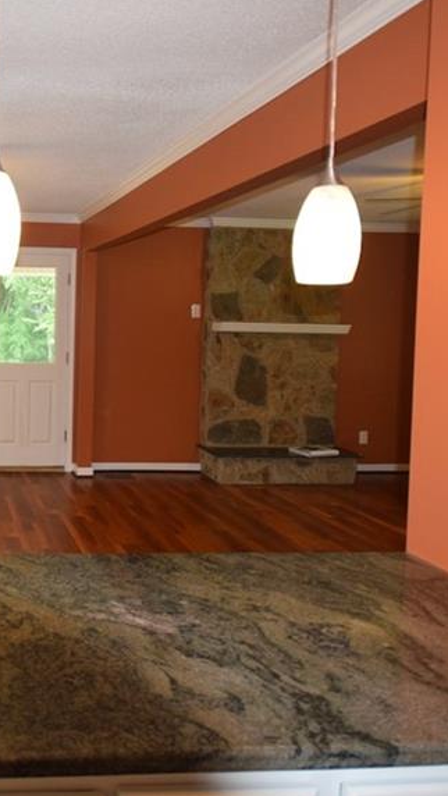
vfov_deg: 62.3
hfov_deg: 34.1
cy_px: 332
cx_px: -14
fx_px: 653
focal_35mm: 31
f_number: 4.5
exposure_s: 1/80
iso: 800
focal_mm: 11
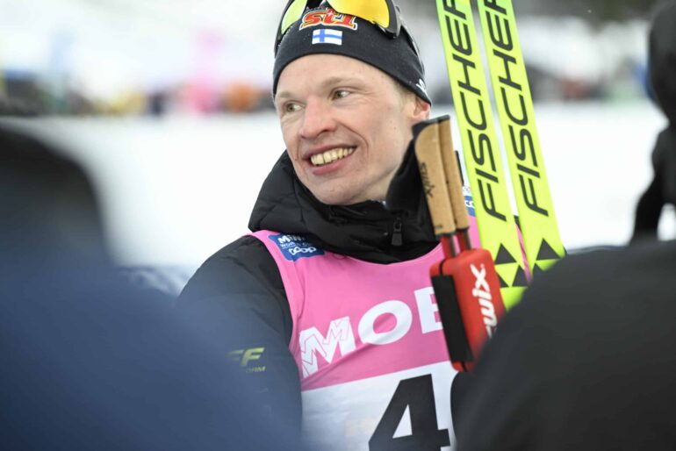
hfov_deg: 10.3
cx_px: 338
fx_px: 3757
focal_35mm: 200
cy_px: 226
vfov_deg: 6.9
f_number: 4.5
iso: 1250
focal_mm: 200
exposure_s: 1/800
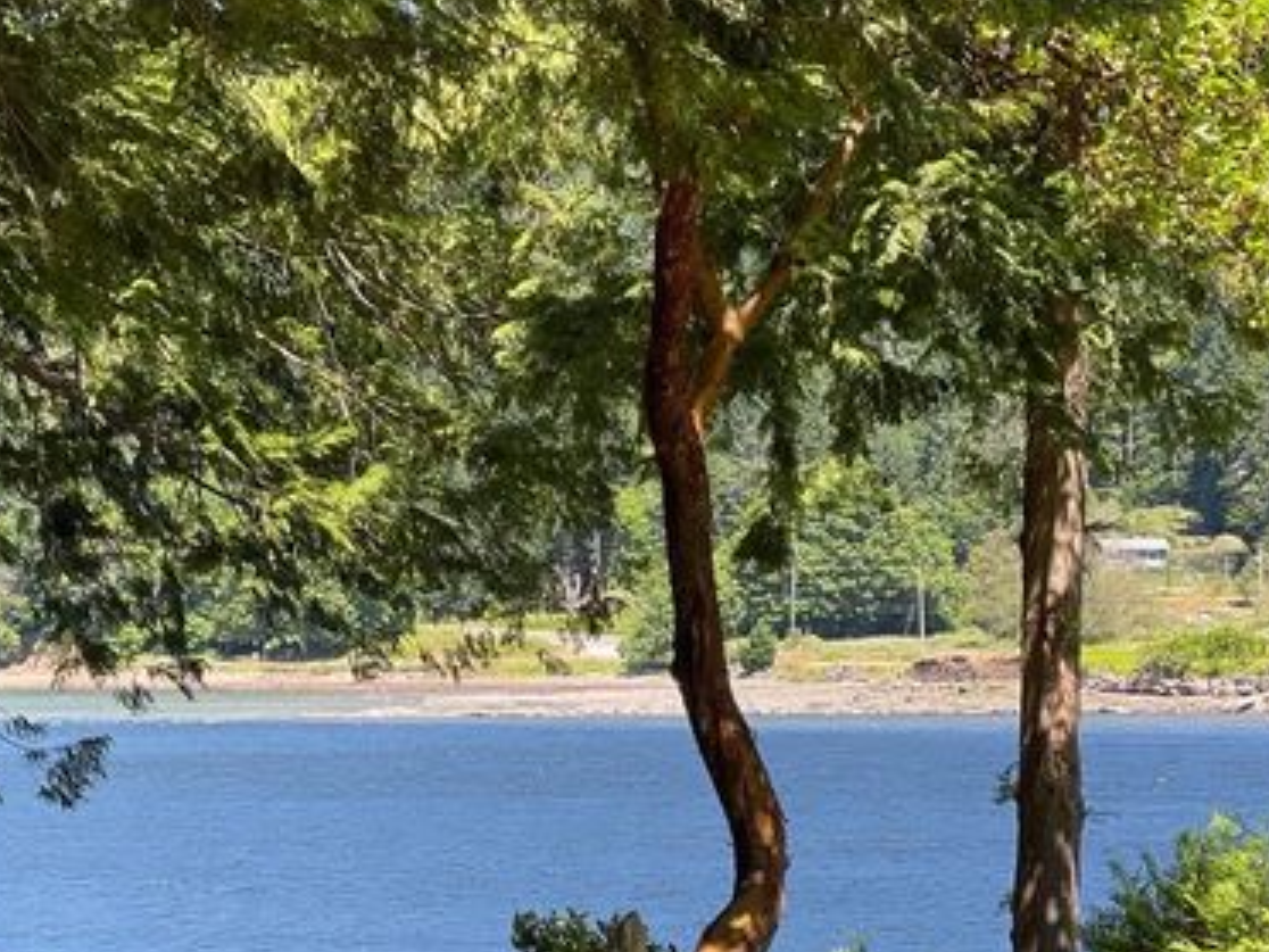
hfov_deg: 17.8
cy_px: 652
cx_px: 334
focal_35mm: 110
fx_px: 4033
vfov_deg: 13.4
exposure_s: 1/214
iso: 25
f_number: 2.2
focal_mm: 7.5
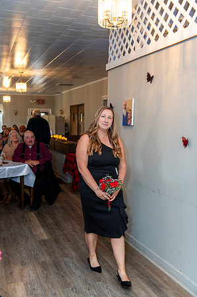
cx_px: 98
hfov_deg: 35.0
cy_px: 148
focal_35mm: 38
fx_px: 313
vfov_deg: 50.7
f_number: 2.8
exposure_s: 1/125
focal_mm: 38
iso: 1250
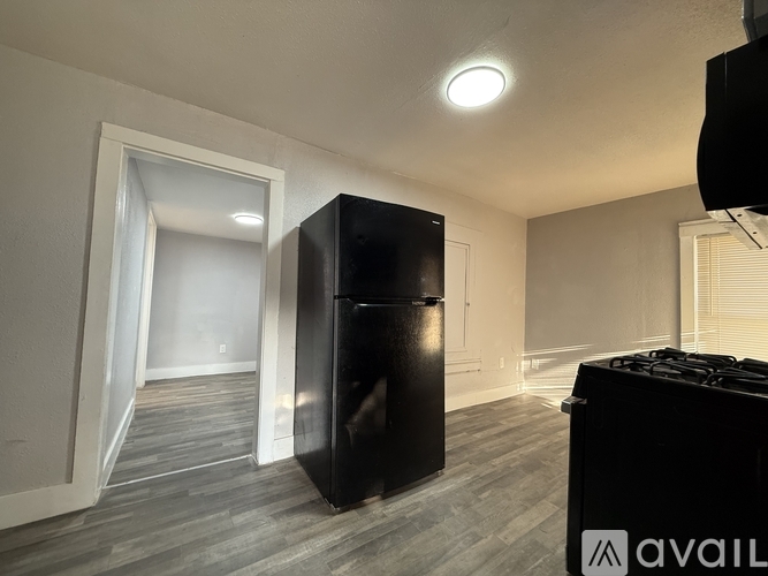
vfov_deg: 85.7
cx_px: 384
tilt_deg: +2.9
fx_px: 311
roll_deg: -2.8
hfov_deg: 102.1
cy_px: 288
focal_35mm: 14
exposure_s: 1/60
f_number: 2.2
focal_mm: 2.22
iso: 250
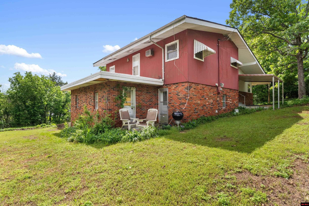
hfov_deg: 90.5
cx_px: 154
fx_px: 153
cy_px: 103
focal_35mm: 18
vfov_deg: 67.8
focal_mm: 11.9
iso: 200
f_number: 9
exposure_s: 1/80
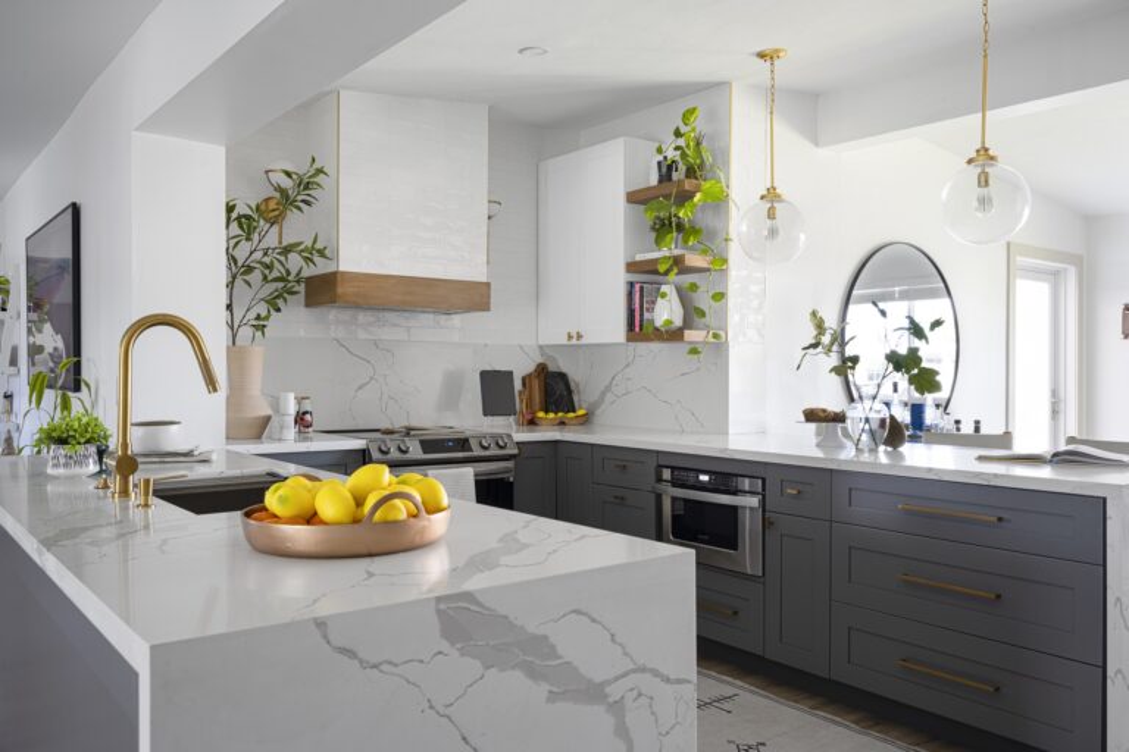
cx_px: 564
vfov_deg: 47.9
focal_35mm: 27
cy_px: 376
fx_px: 847
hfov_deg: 67.4
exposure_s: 1/2
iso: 160
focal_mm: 27
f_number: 10
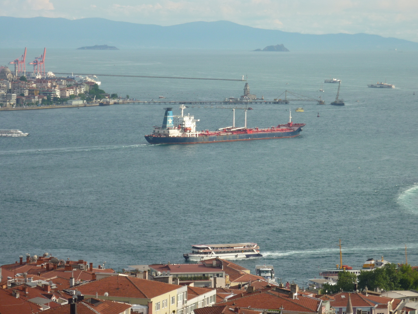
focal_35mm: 147
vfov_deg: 10.1
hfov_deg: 13.4
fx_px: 1775
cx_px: 209
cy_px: 157
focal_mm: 24.1
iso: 80
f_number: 4.5
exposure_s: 1/400
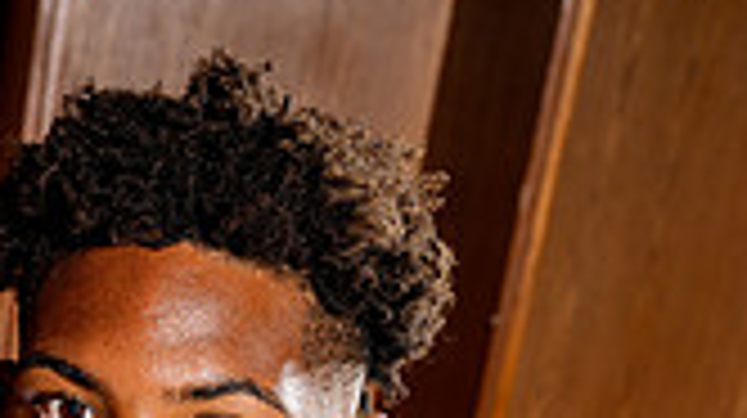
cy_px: 980
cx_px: 130
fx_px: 2533
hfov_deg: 16.6
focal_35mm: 128
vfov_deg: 8.7
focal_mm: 45
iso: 100
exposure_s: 1/250
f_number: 5.6
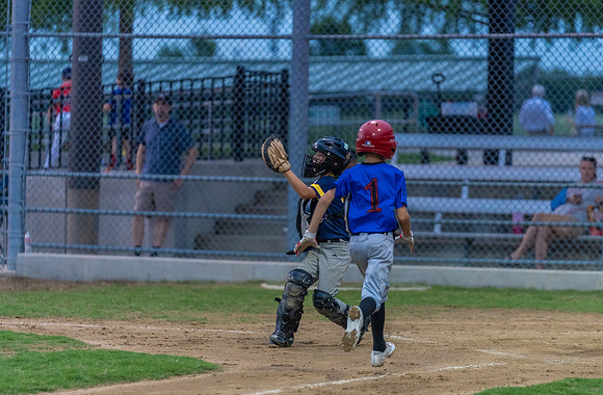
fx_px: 3678
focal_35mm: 221
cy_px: 209
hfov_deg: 9.4
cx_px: 313
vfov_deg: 6.1
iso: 2000
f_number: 2.8
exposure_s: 1/1250
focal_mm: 200
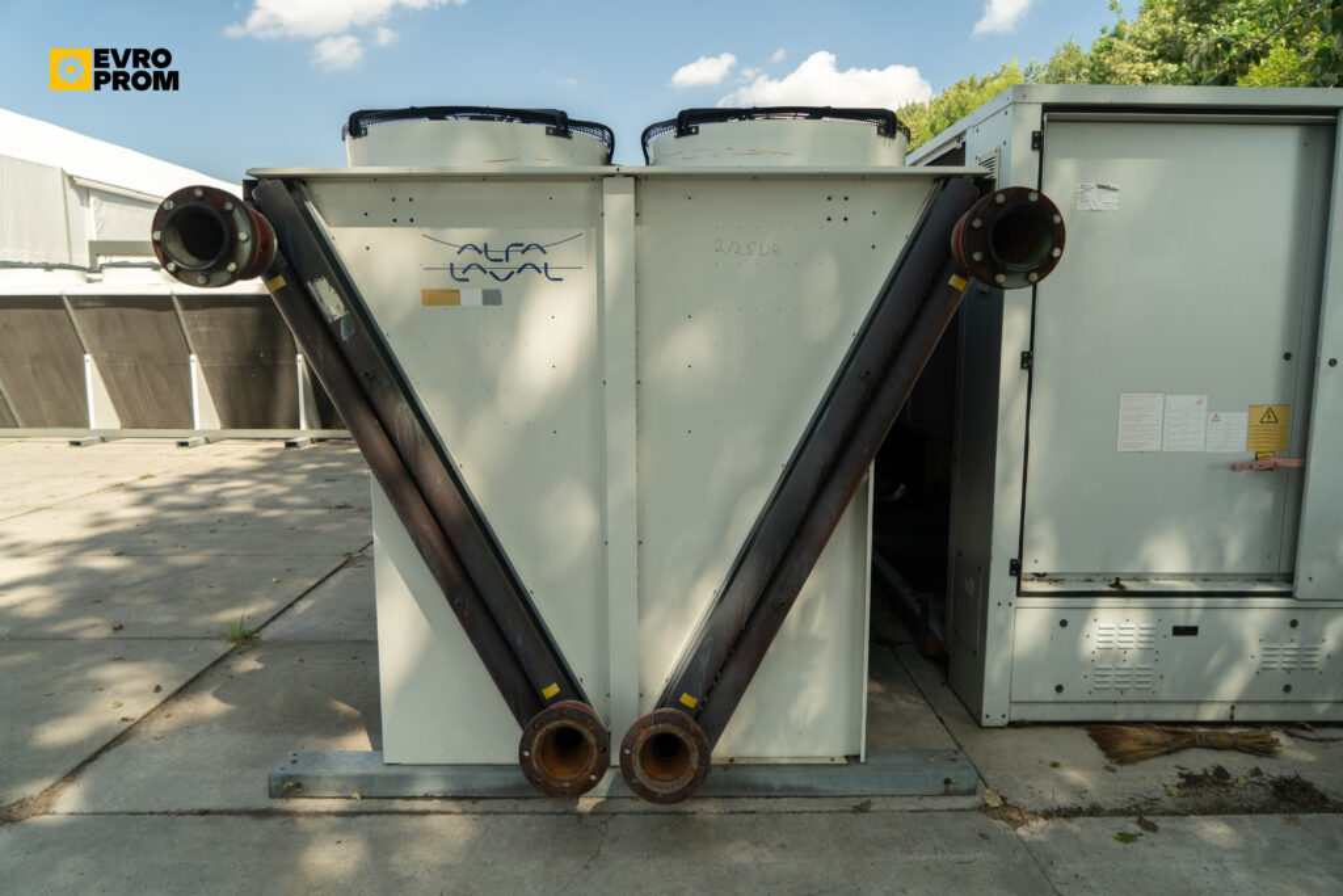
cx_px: 672
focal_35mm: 24
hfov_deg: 73.7
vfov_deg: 53.1
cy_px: 448
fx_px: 895
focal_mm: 24
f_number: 4
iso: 100
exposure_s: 1/200
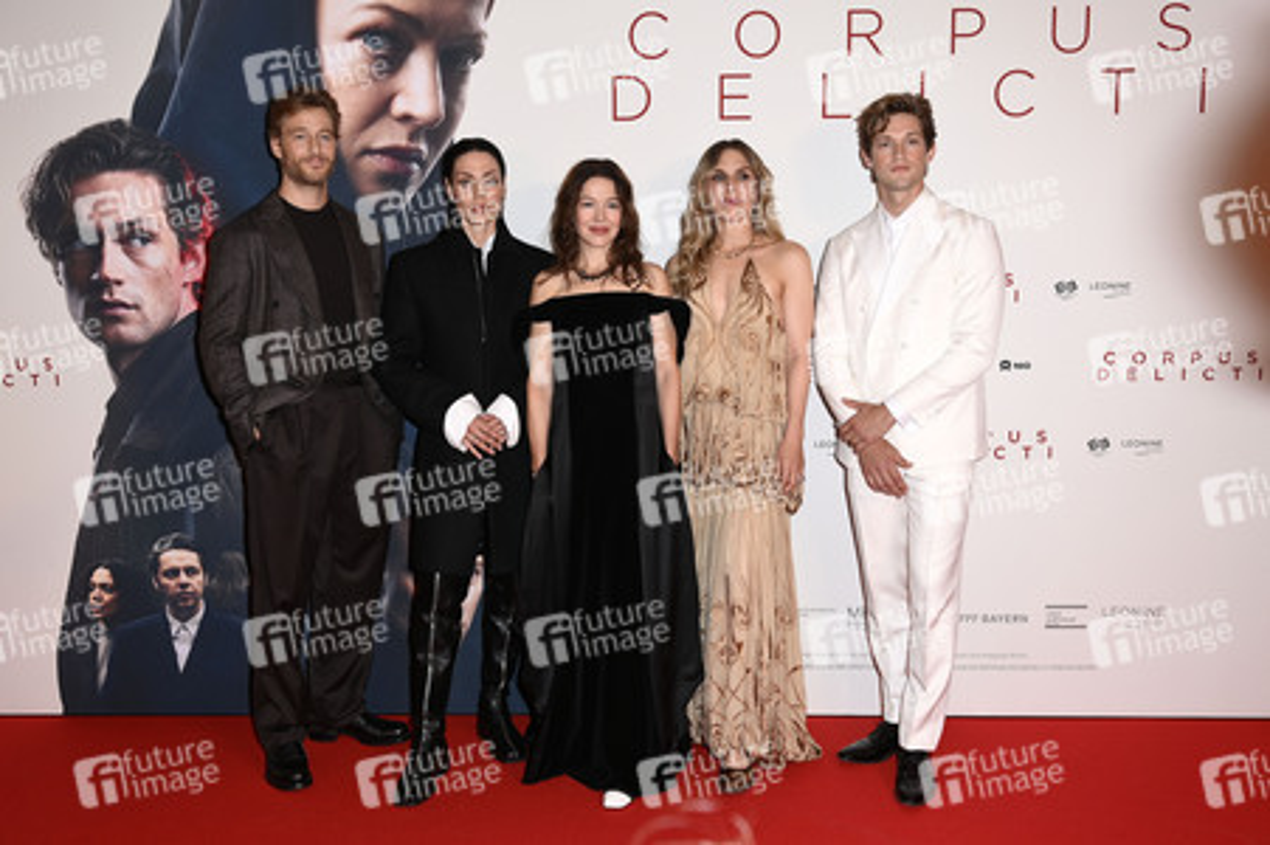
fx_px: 1199
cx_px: 635
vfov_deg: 38.8
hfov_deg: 55.8
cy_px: 422
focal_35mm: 34
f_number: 6.3
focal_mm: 34
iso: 400
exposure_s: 1/250
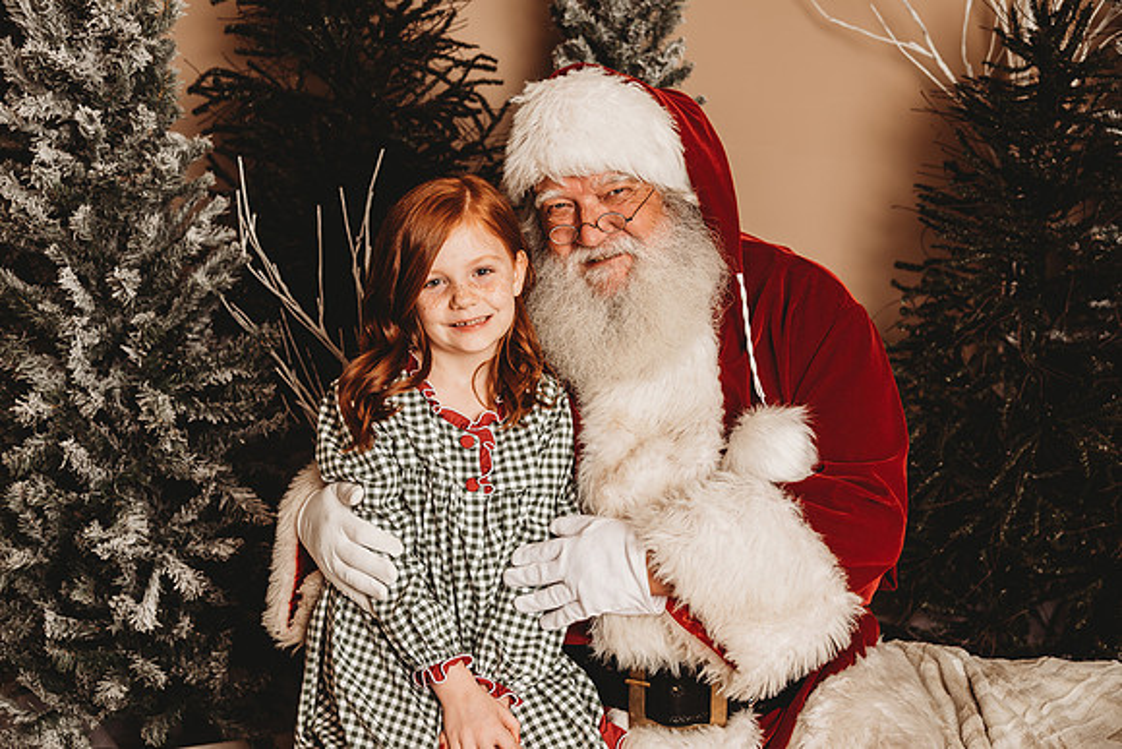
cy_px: 374
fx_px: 1372
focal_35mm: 44
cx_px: 561
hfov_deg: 44.5
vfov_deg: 30.5
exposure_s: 1/160
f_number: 4
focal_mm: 44
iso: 100
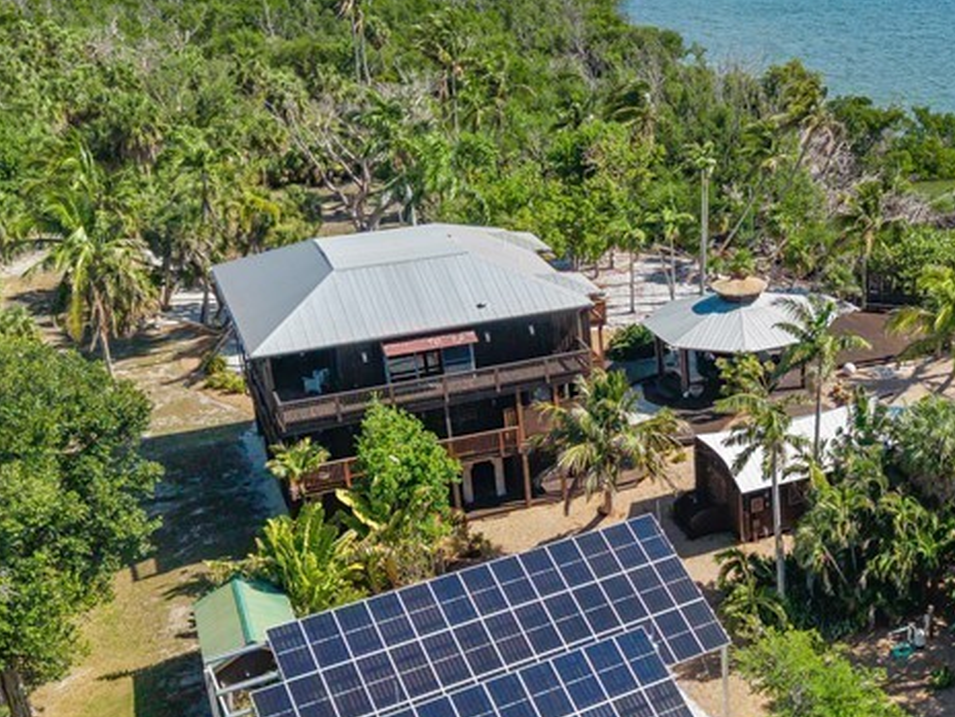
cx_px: 875
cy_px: 383
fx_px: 1462
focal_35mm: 53
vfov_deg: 27.5
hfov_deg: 34.0
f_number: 1.8
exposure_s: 1/500
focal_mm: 8.67
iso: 100
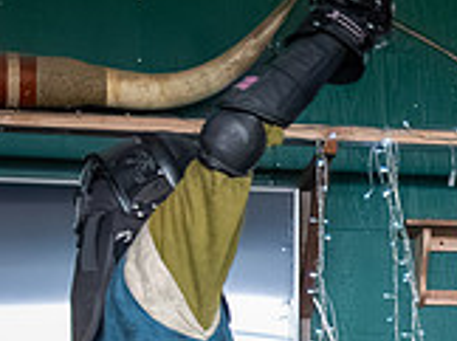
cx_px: 533
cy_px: 484
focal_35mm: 218
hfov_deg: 9.0
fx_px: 2874
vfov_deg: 6.7
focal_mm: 38
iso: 8000
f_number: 5.6
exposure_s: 1/320
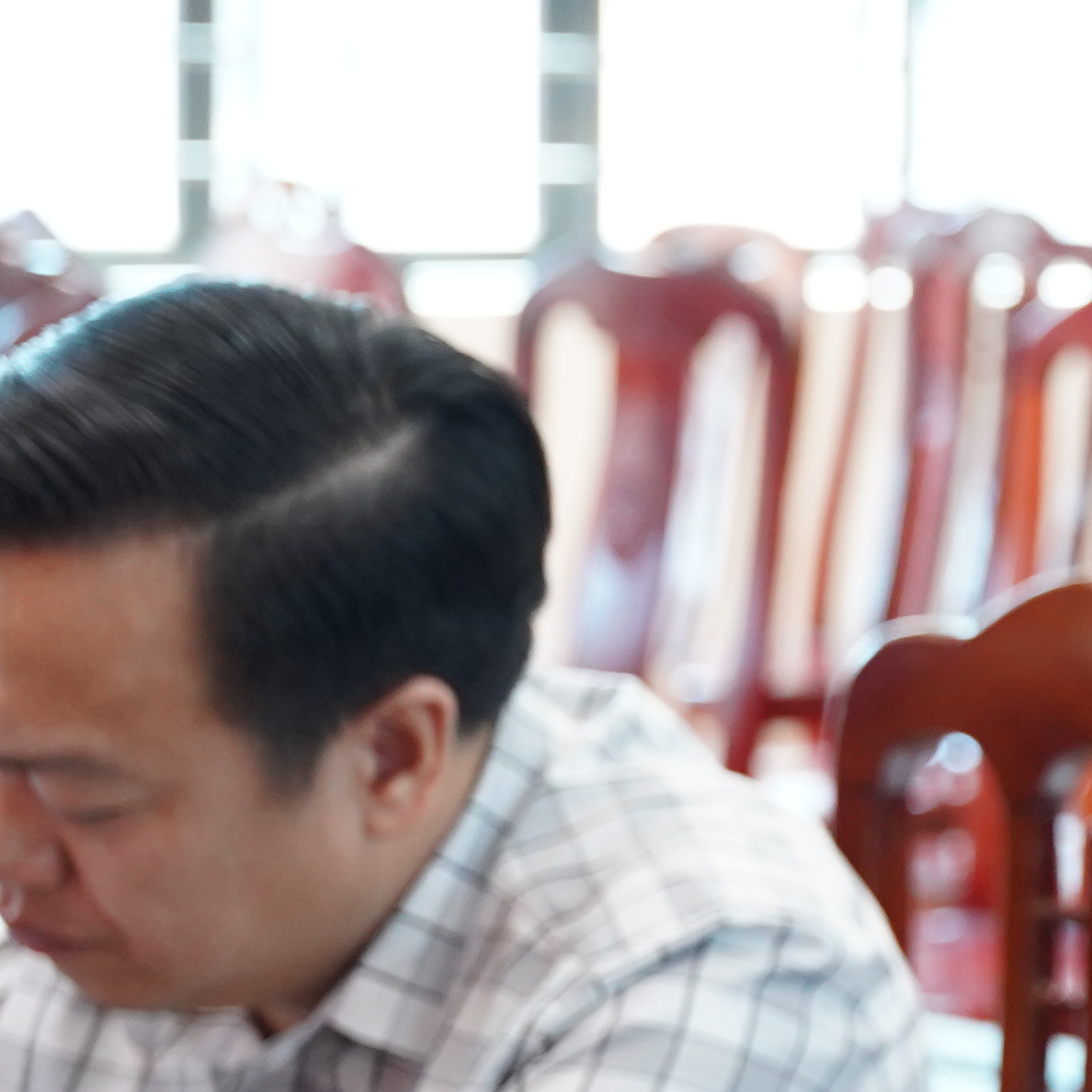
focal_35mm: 179
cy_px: 510
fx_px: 6373
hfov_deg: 8.9
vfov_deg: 9.8
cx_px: 2583
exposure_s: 1/100
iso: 1600
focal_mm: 41.6
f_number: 3.2
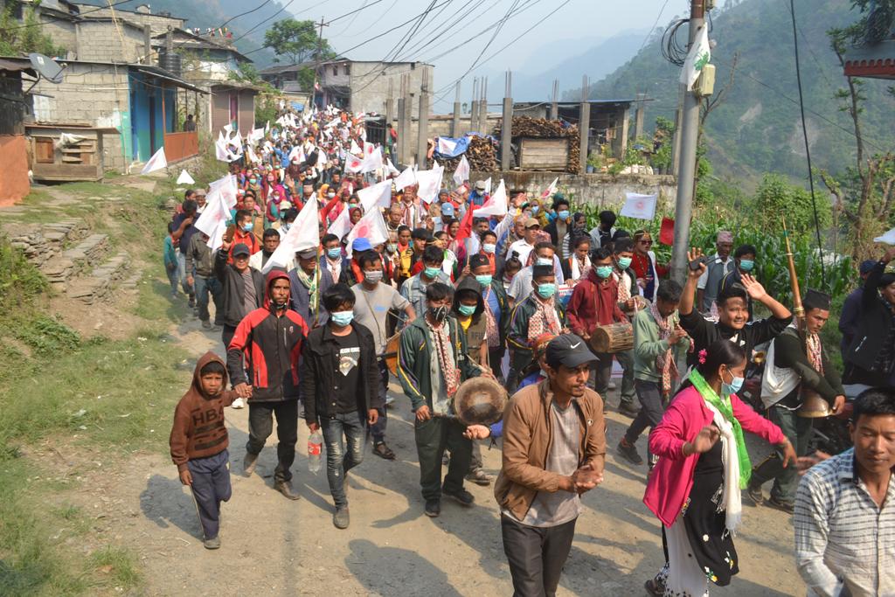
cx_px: 448
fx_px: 746
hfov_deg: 61.9
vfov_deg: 43.6
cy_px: 298
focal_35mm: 30
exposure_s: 1/160
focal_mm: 20
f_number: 6.3
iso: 100
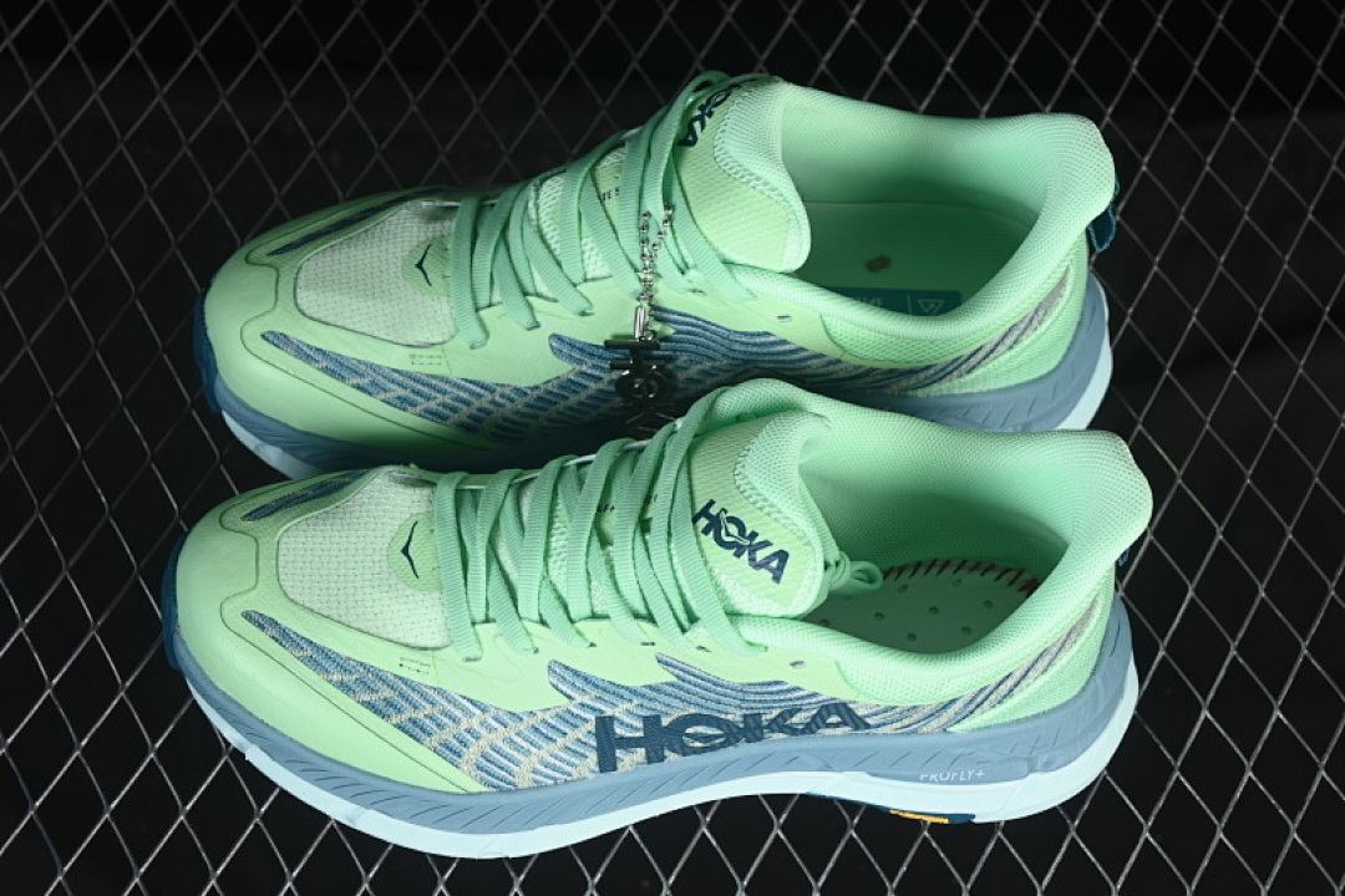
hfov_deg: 27.0
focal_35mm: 75
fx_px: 2802
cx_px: 672
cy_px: 448
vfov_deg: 18.2
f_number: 7.1
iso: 160
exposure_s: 1/80
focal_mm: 50
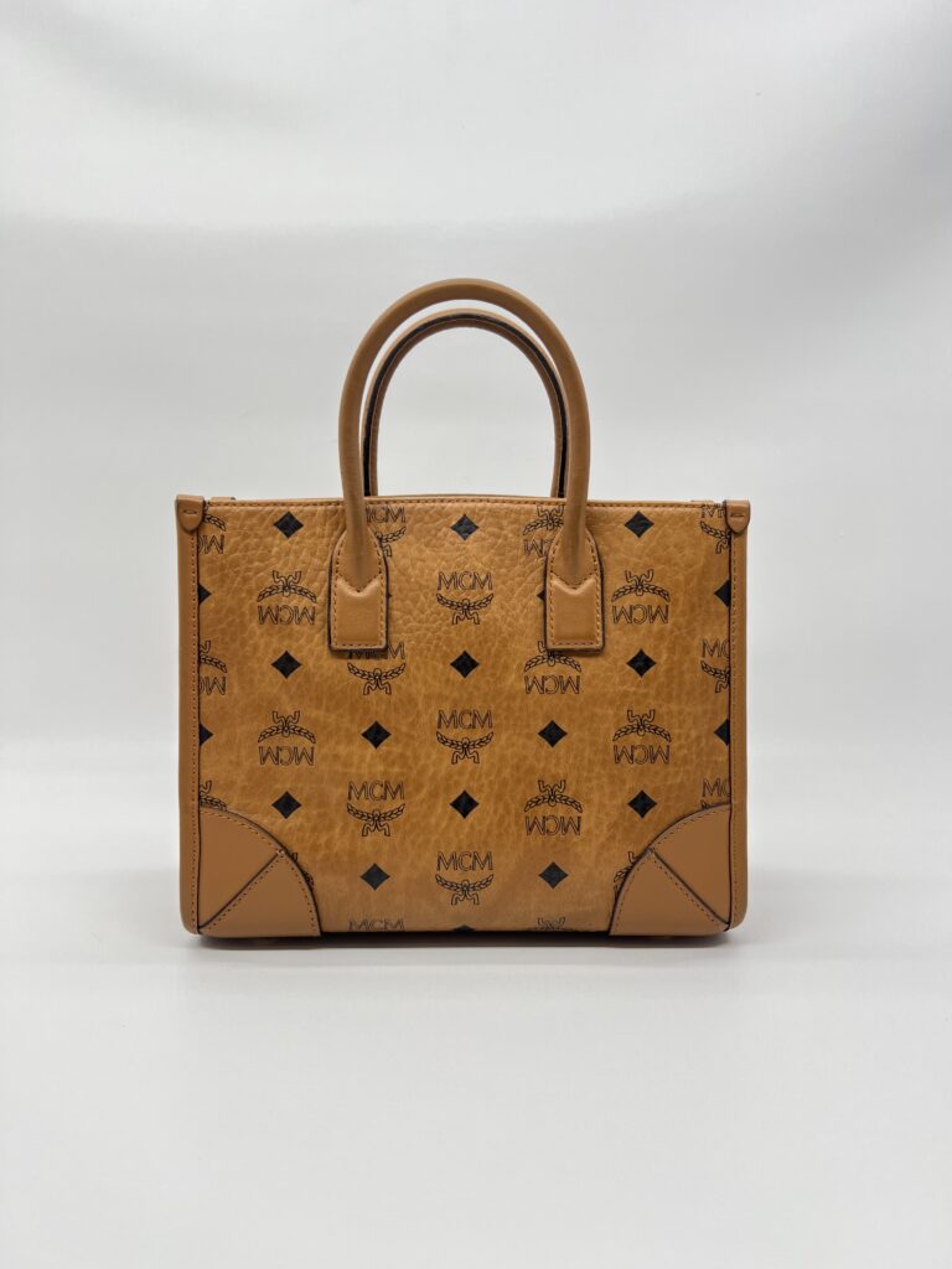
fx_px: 953
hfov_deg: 53.1
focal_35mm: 26
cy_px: 634
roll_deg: -0.4
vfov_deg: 67.3
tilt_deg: -7.8
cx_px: 476
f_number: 1.5
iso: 32
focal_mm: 5.7
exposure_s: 1/105
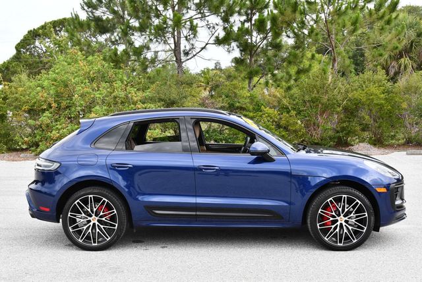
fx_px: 516
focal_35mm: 44
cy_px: 141
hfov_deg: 44.5
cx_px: 211
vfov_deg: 30.6
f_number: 5.6
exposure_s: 1/250
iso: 200
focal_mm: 22
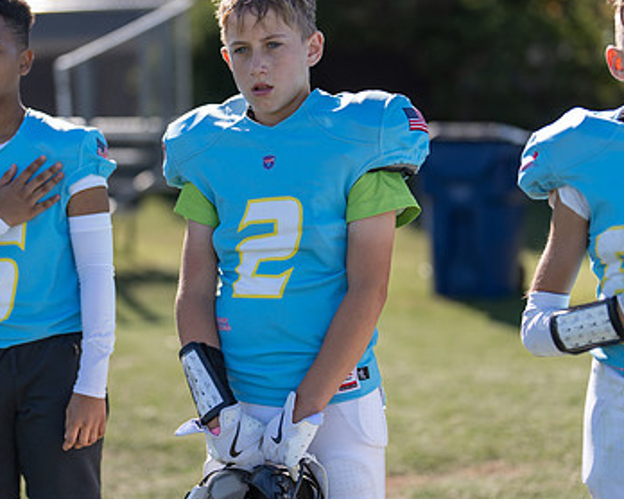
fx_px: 1661
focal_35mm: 90
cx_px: 237
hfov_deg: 21.2
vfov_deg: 17.1
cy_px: 251
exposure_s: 1/4000
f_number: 1.2
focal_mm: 50
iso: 100
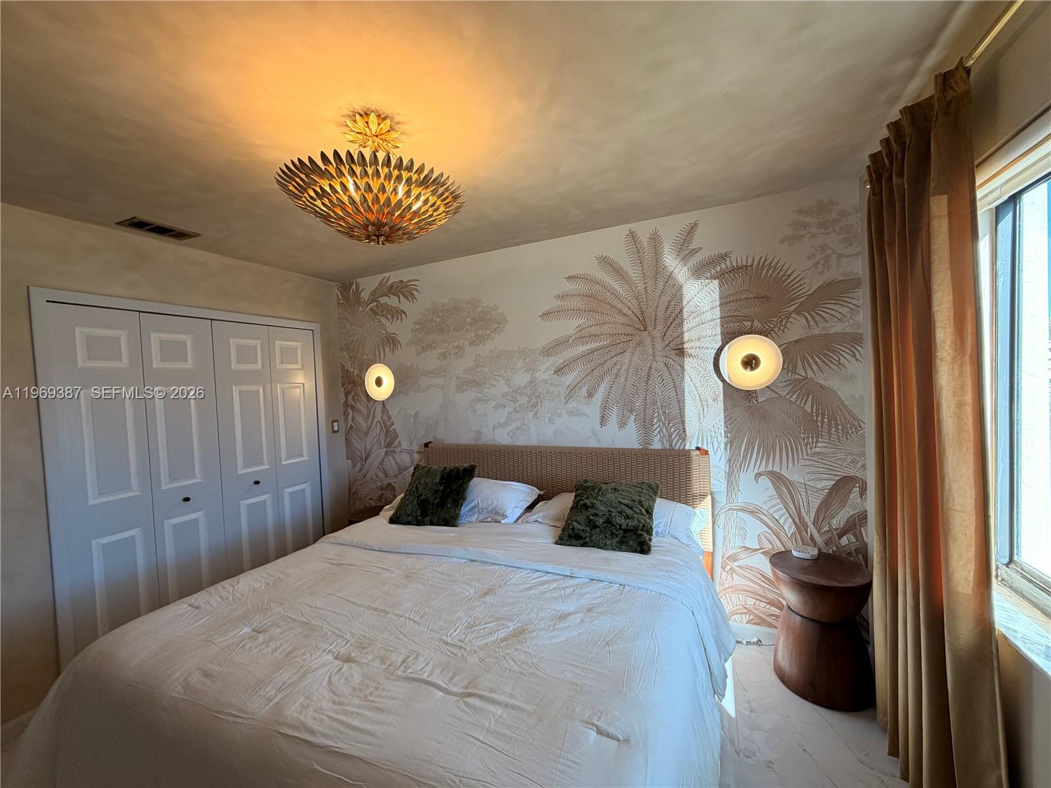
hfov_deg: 102.1
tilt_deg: -1.7
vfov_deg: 85.7
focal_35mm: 14
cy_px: 394
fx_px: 425
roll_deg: +2.5
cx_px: 526
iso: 100
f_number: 2.2
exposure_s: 1/120
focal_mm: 2.22
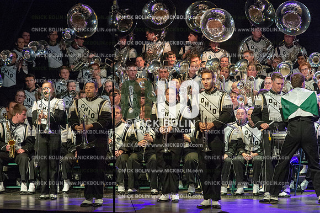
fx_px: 1954
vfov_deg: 6.2
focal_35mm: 220
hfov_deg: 9.4
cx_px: 160
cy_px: 106
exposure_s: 1/400
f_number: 5.6
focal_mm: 220
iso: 8000
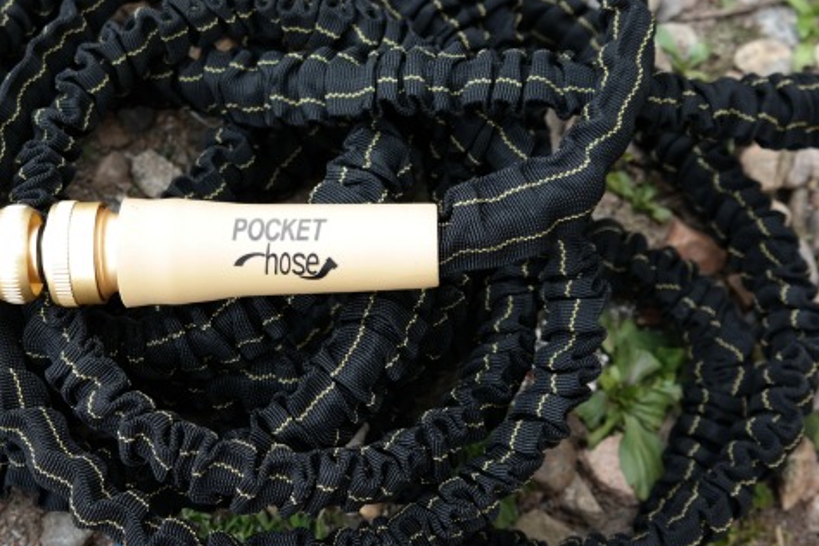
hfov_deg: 26.2
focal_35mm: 77
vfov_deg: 17.7
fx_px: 1752
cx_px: 271
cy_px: 243
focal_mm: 33
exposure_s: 1/100
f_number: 4.5
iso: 200
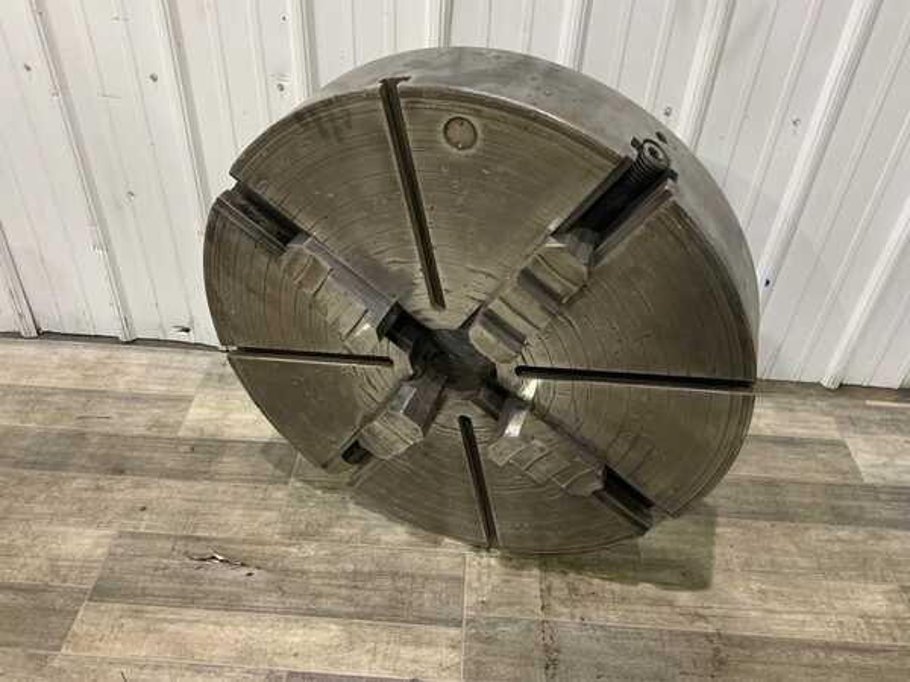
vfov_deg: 48.2
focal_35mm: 29
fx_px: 762
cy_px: 341
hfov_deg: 61.7
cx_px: 455
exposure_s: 1/60
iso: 200
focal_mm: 3
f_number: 1.8
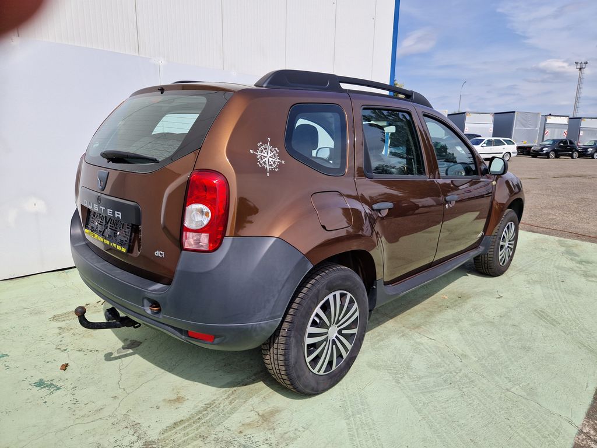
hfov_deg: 73.9
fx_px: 397
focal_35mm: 23
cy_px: 224
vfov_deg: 58.9
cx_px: 298
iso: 50
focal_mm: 5.4
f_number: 1.8
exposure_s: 1/2128
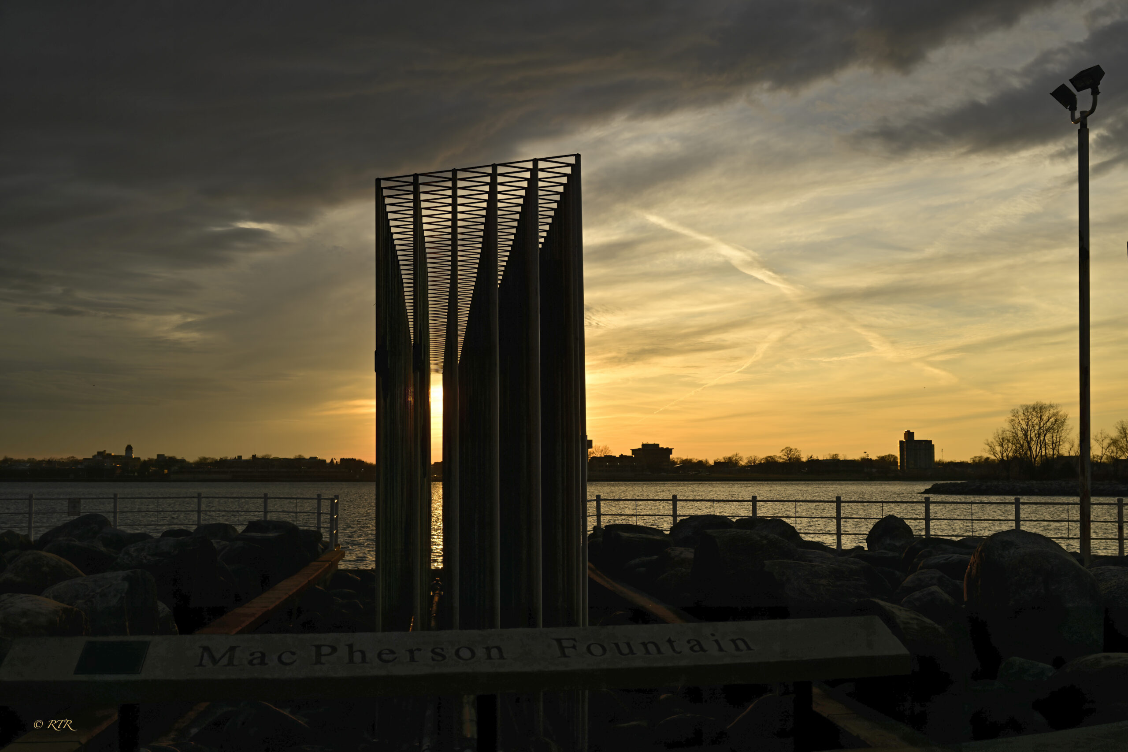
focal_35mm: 43
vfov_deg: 31.2
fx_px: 1347
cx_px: 564
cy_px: 376
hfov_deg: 45.4
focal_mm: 43
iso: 64
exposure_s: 1/200
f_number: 7.1
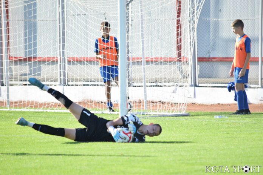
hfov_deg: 4.6
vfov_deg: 3.1
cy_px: 88
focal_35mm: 450
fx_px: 3287
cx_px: 132
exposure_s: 1/800
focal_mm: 300
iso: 800
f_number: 5.6
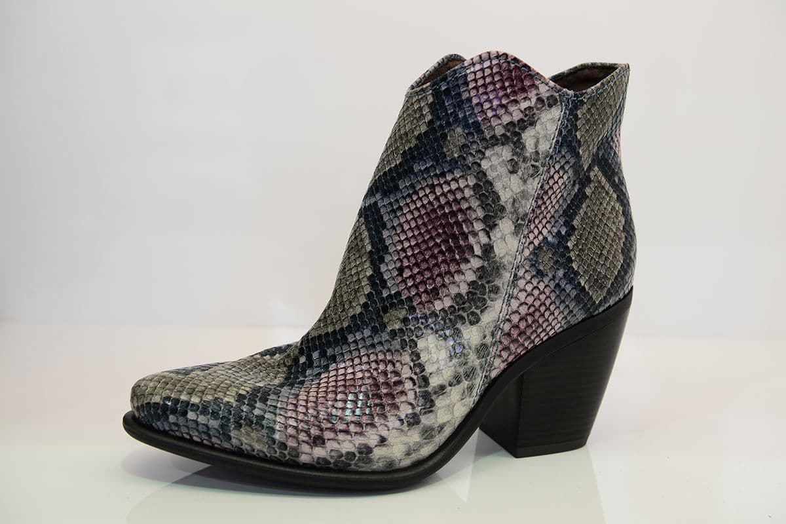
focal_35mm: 40
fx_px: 873
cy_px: 262
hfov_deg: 48.5
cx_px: 393
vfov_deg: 33.4
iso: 200
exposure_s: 1/80
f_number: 5.6
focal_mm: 40
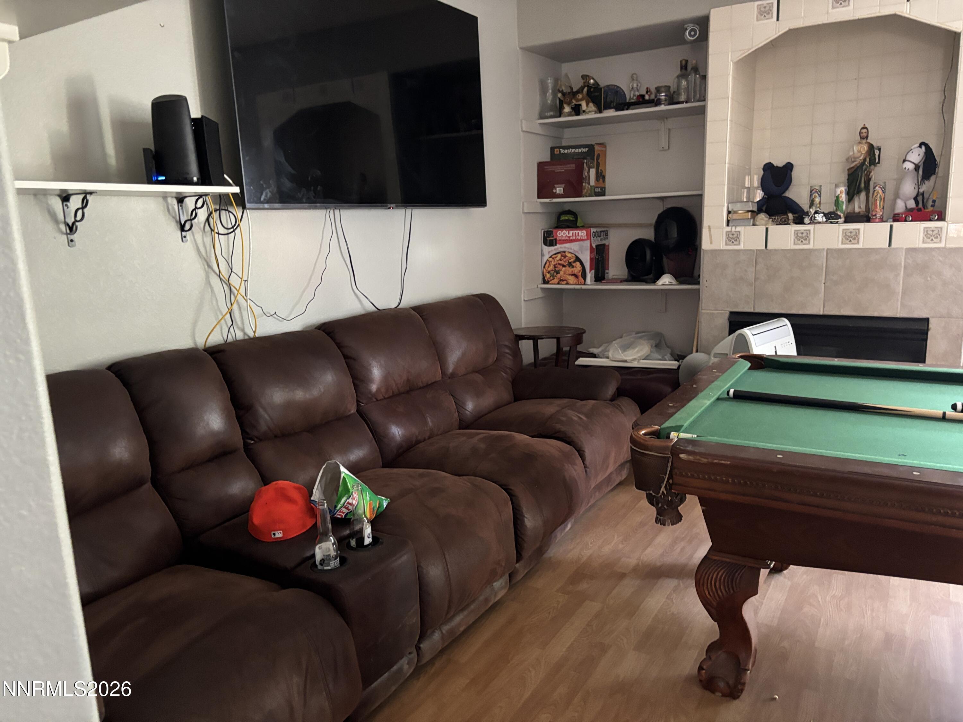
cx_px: 482
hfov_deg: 67.3
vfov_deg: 53.1
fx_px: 723
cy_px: 361
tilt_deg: -10.2
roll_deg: +2.7
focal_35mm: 26
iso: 640
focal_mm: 5.96
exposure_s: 1/31
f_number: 1.6
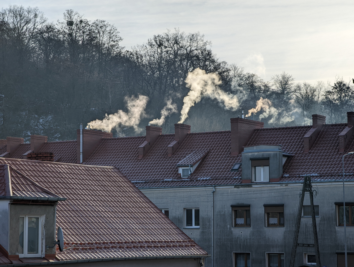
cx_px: 177
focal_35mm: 104
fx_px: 1065
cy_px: 134
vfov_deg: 14.3
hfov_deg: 18.9
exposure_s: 1/773
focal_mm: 19
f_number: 3.5
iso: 33
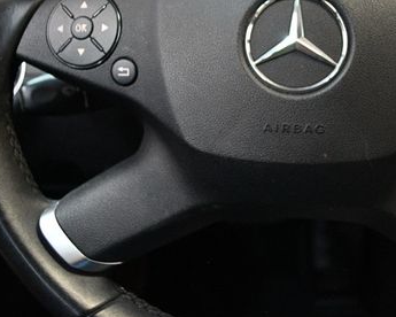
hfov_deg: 38.7
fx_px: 551
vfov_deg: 31.5
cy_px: 78
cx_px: 288
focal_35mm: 47
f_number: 3.5
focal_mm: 18
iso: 4000
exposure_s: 1/60
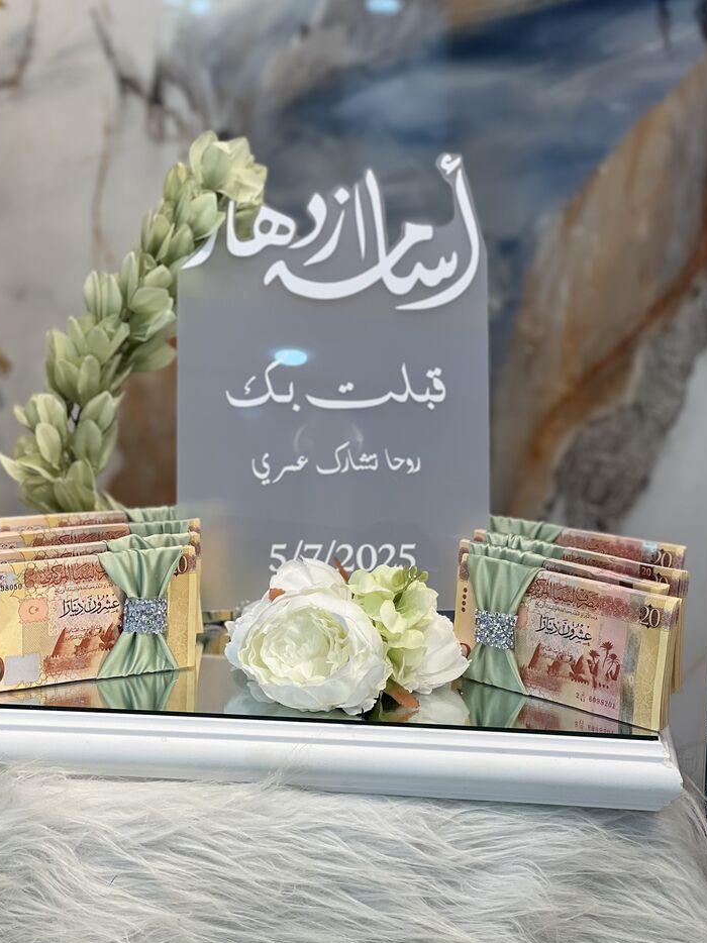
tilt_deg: -10.4
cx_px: 340
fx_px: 2398
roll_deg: -1.6
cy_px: 442
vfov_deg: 22.3
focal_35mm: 88
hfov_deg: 16.8
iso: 50
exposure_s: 1/100
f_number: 2.8
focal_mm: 9
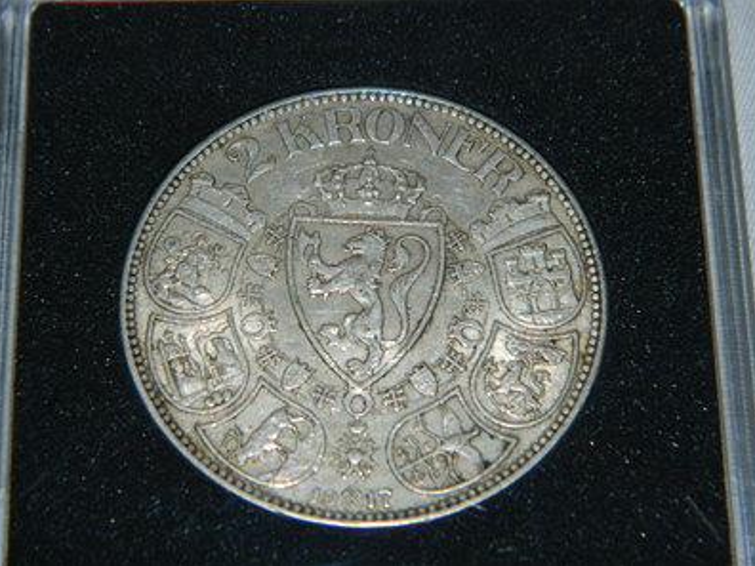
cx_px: 376
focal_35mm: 104
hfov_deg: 18.9
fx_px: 2268
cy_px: 284
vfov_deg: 14.2
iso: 200
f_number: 12.6
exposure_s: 1/30
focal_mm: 18.6
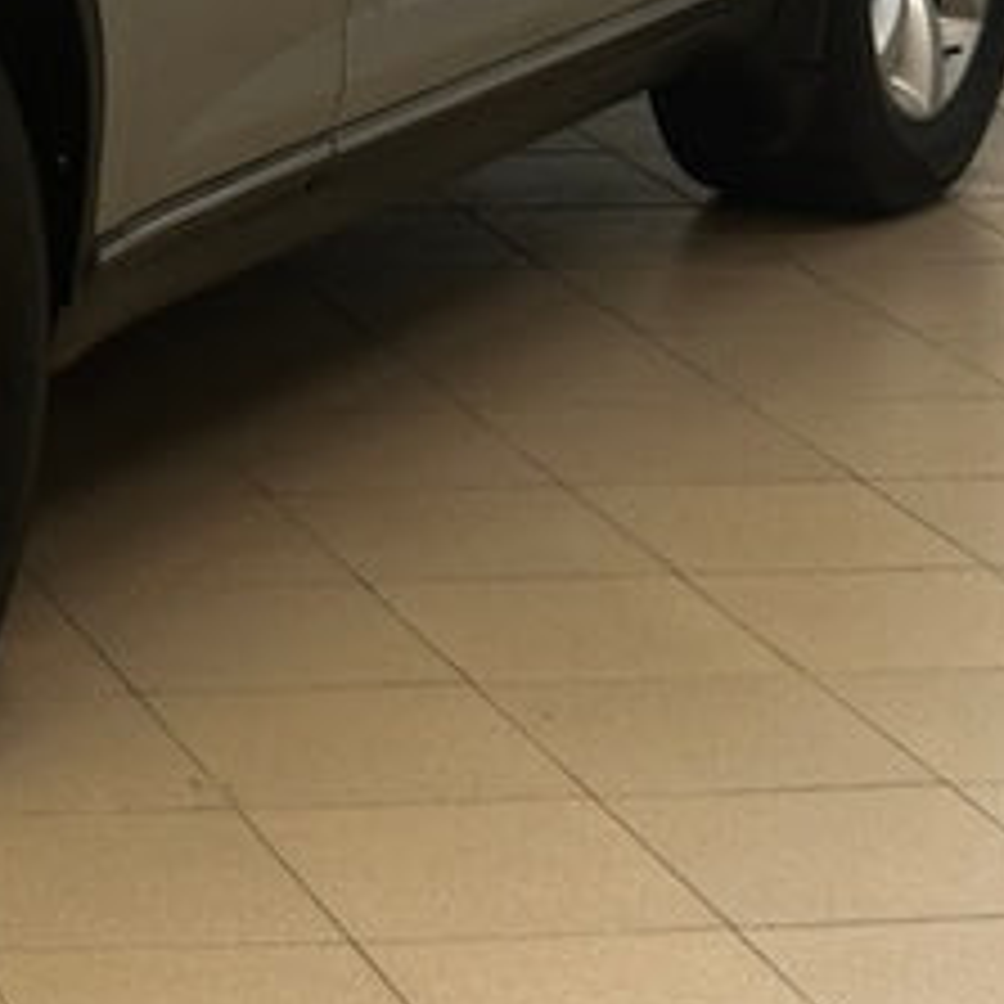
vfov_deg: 10.0
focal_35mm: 171
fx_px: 5611
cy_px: -263
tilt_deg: -8.4
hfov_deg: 9.8
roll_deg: -0.5
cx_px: -689
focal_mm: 6.86
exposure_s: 1/50
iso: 64
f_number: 1.78
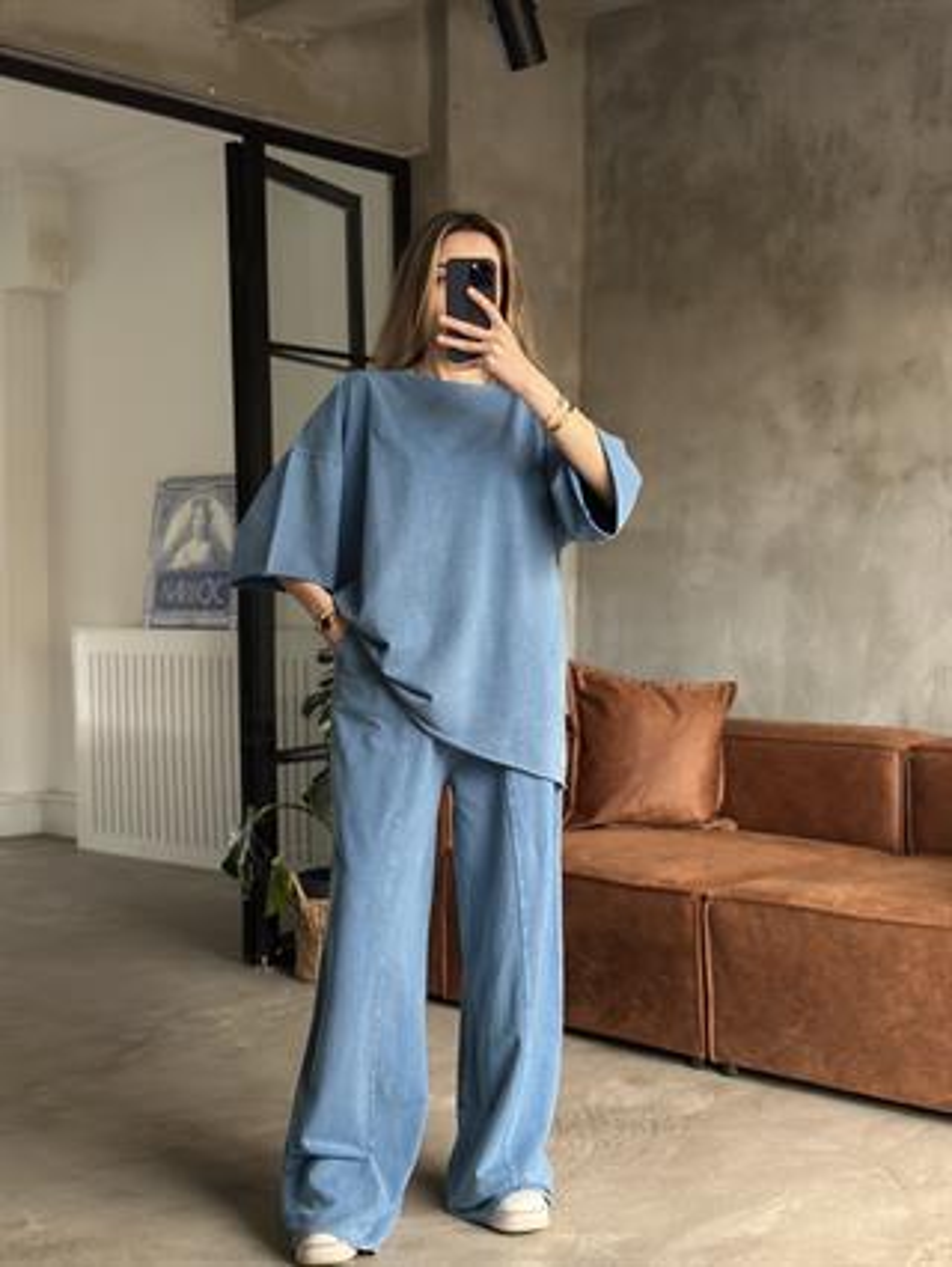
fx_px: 1758
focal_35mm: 48
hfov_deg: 30.3
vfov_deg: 39.6
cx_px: 476
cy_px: 634
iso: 400
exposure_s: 1/40
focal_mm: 6.86
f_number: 1.78
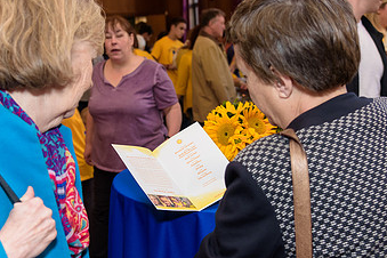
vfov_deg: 25.5
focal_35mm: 53
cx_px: 184
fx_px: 570
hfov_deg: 37.5
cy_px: 143
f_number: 4
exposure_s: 1/160
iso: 800
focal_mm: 31
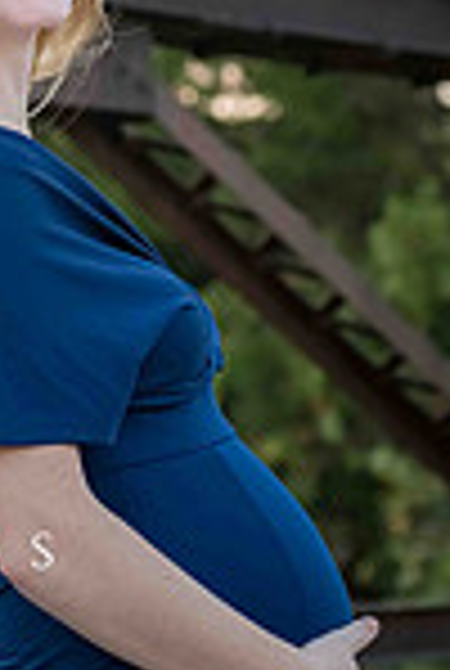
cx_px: 81
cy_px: -81
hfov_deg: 5.7
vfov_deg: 8.5
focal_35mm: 241
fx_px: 4498
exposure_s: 1/320
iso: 1600
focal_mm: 80
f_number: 5.6
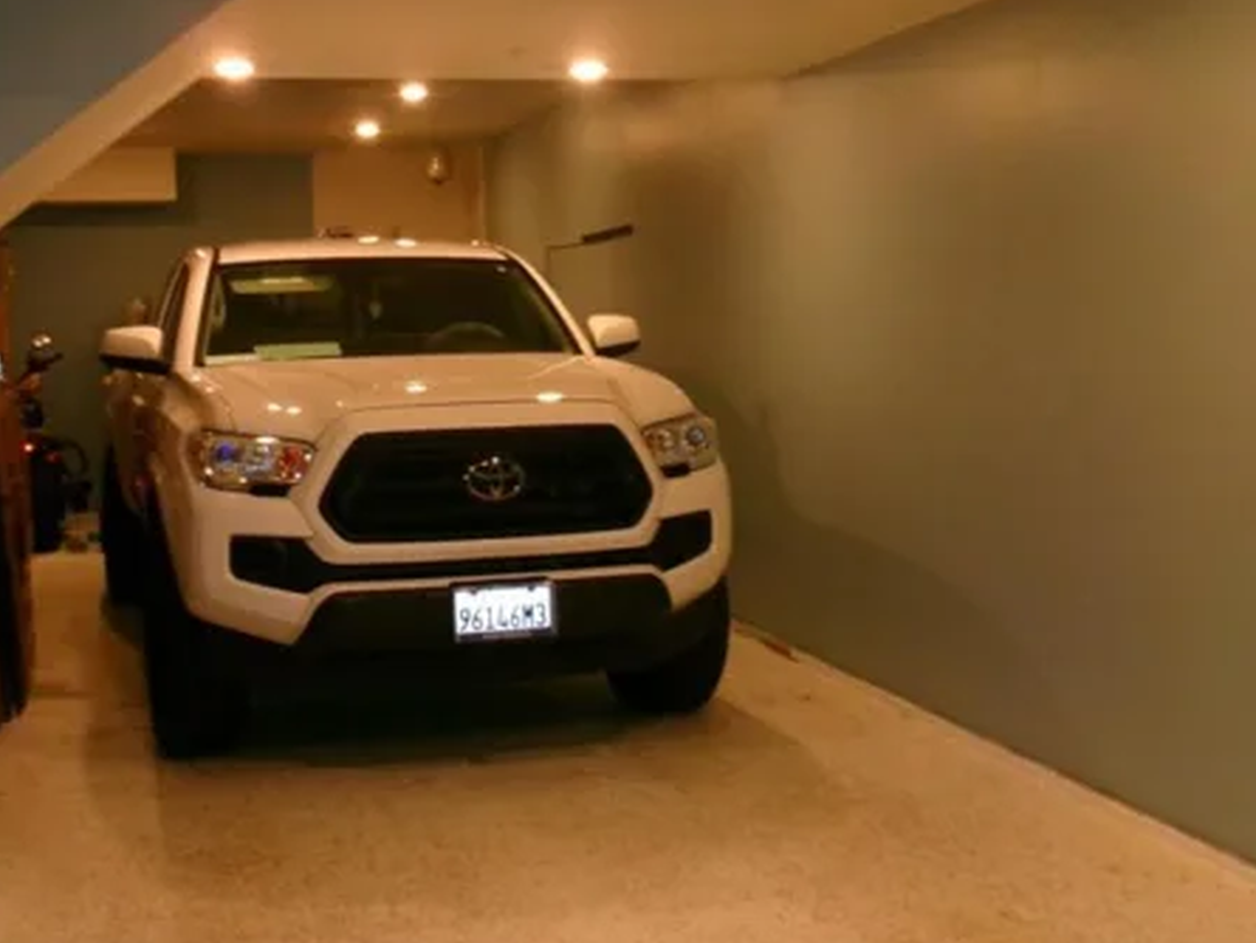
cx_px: 487
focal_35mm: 47
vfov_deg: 30.9
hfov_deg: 40.2
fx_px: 1706
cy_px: 418
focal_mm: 5.1
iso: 250
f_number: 3.9
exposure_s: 1/34
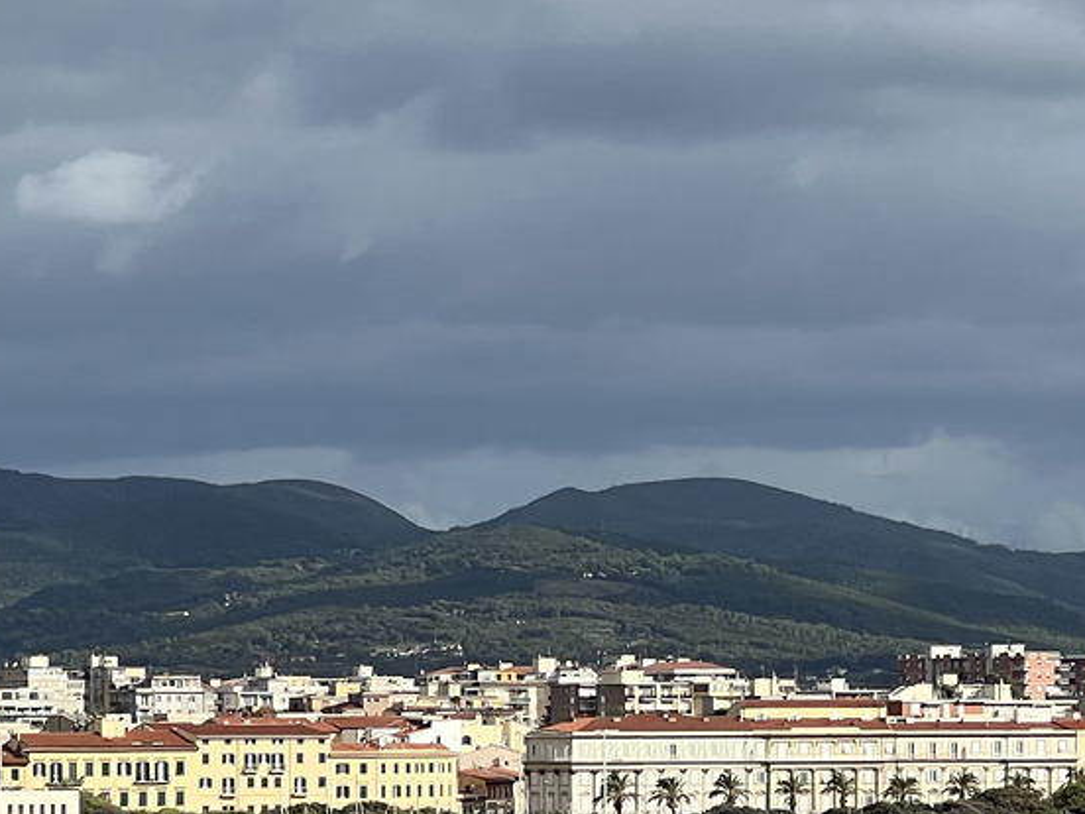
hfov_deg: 8.9
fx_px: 6990
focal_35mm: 223
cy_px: 643
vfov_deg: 6.7
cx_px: 886
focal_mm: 9
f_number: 2.8
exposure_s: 1/1054
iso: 32
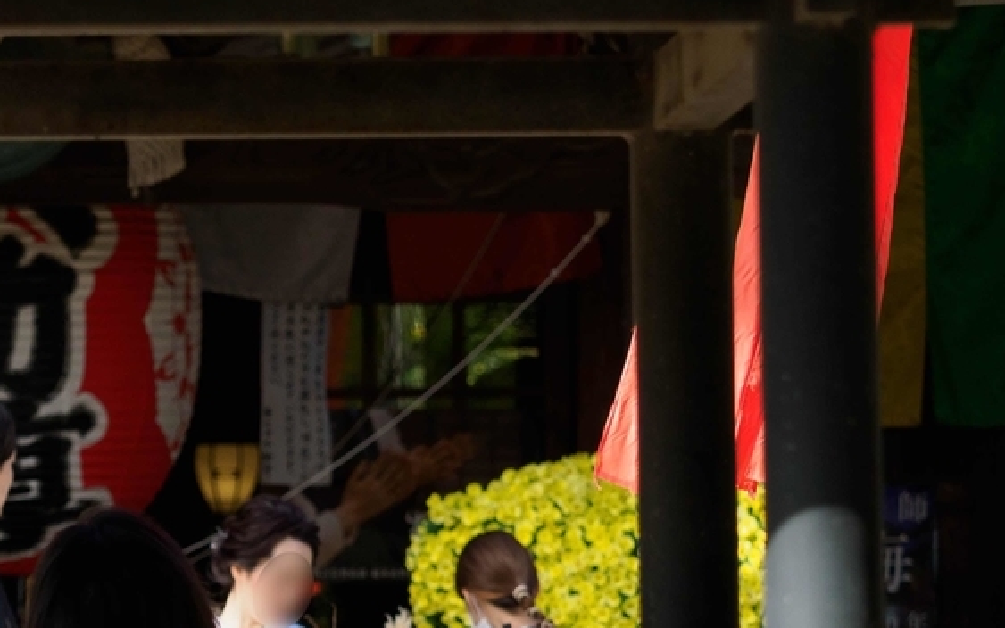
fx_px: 7670
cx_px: 150
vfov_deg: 4.7
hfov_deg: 7.5
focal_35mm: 280
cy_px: 690
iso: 200
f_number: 2.8
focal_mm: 62
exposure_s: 1/500
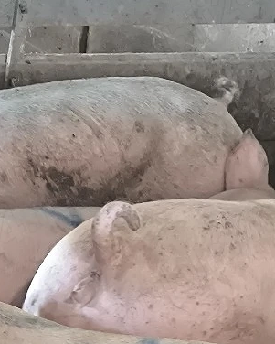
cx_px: 37
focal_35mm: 159
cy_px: 529
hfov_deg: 9.7
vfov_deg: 11.6
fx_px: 1617
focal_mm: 6.92
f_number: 1.9
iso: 1600
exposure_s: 1/25
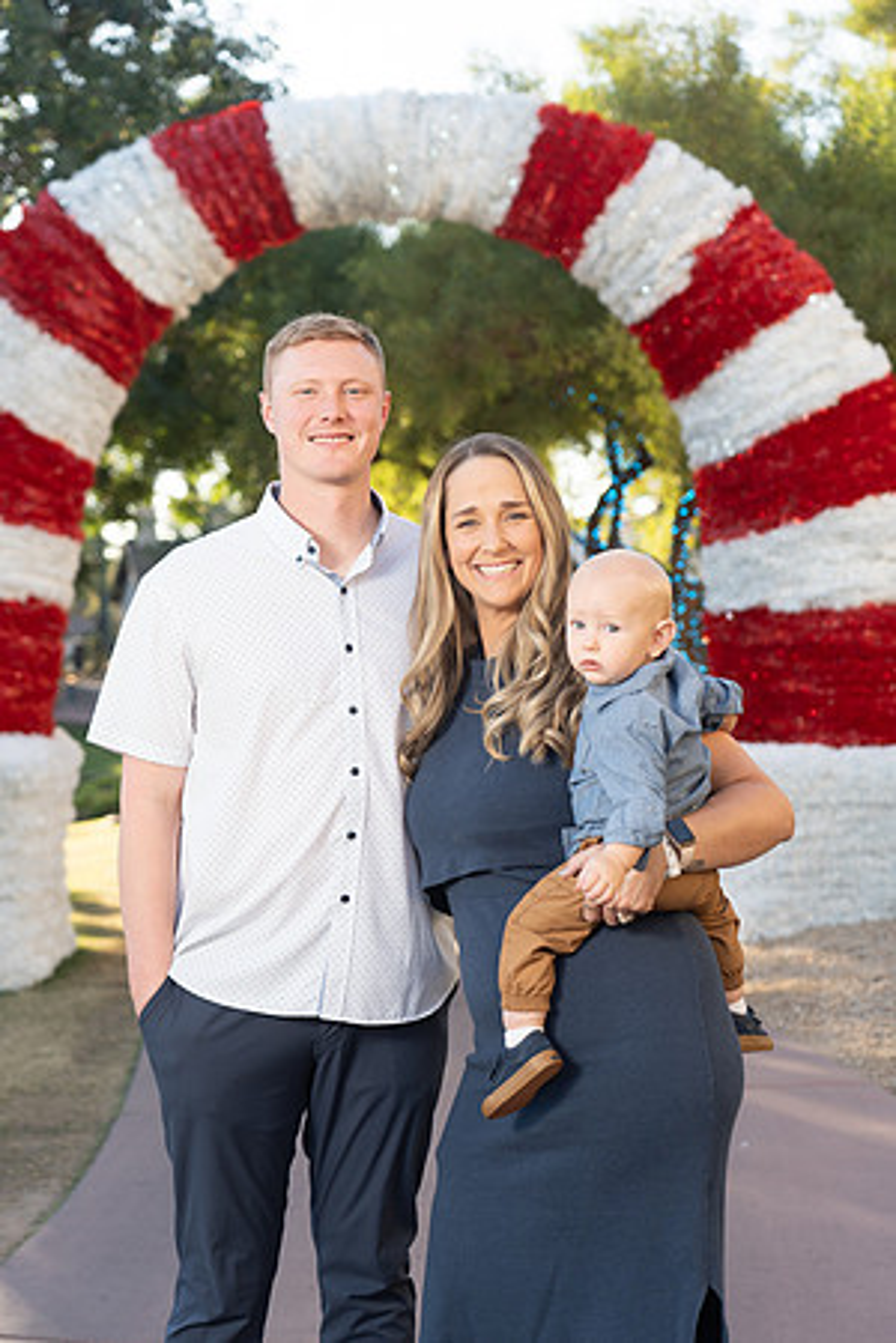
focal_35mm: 58
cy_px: 672
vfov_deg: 34.5
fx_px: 2165
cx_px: 448
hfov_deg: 23.4
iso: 160
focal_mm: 58
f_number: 4
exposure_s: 1/200
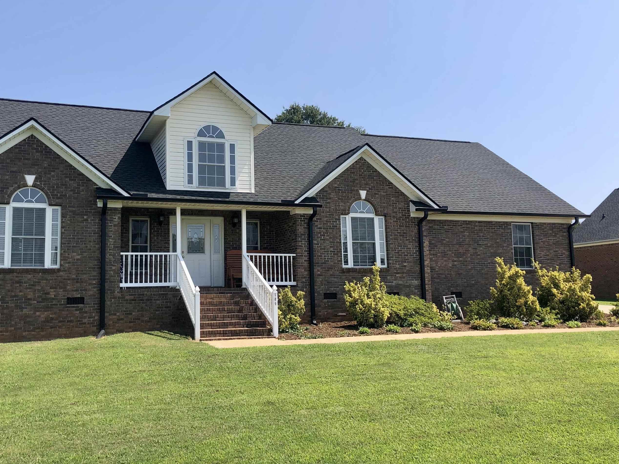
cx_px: 250
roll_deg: +1.1
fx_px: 608
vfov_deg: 41.8
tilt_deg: +8.4
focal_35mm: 34
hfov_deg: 53.6
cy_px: 222
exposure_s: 1/1779
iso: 20
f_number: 1.8
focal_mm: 3.99
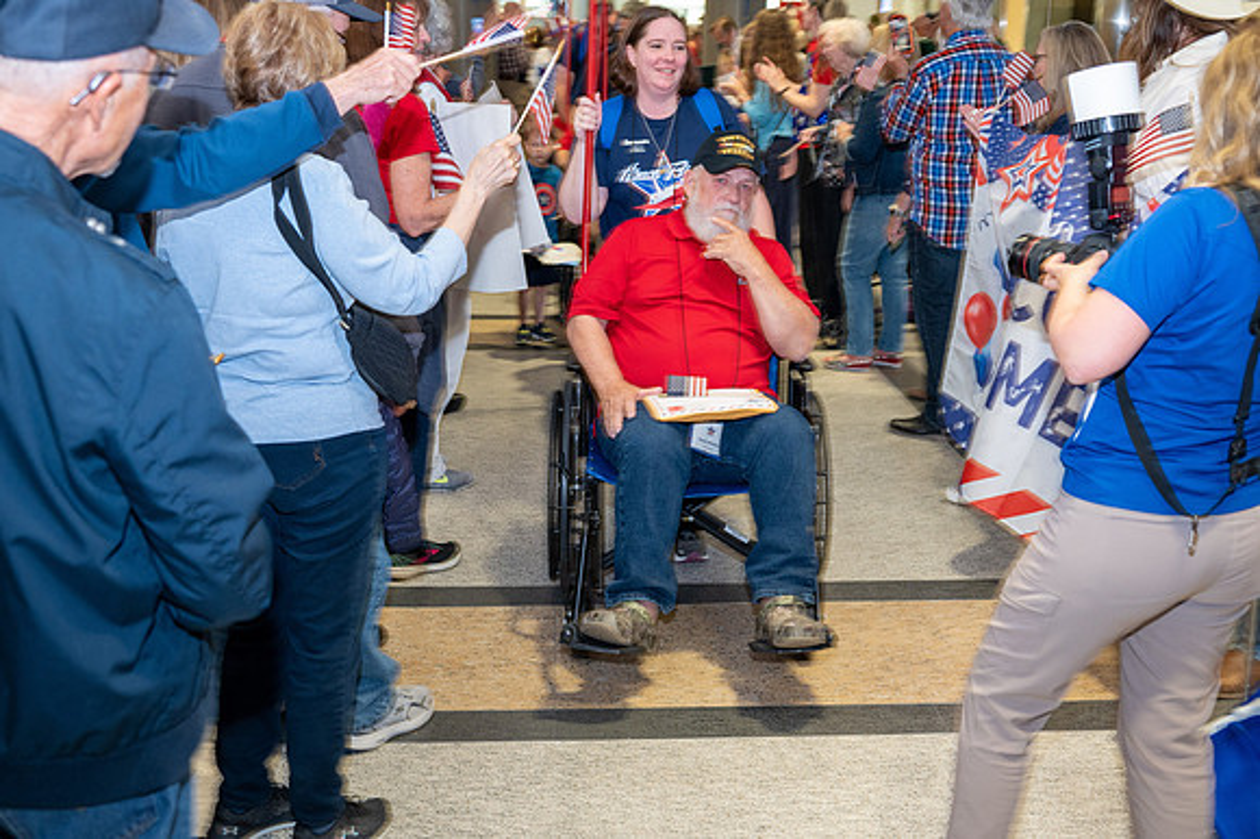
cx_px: 630
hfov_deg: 50.7
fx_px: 1329
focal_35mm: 38
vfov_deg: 35.0
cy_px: 420
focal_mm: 38
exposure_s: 1/40
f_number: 5
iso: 1600
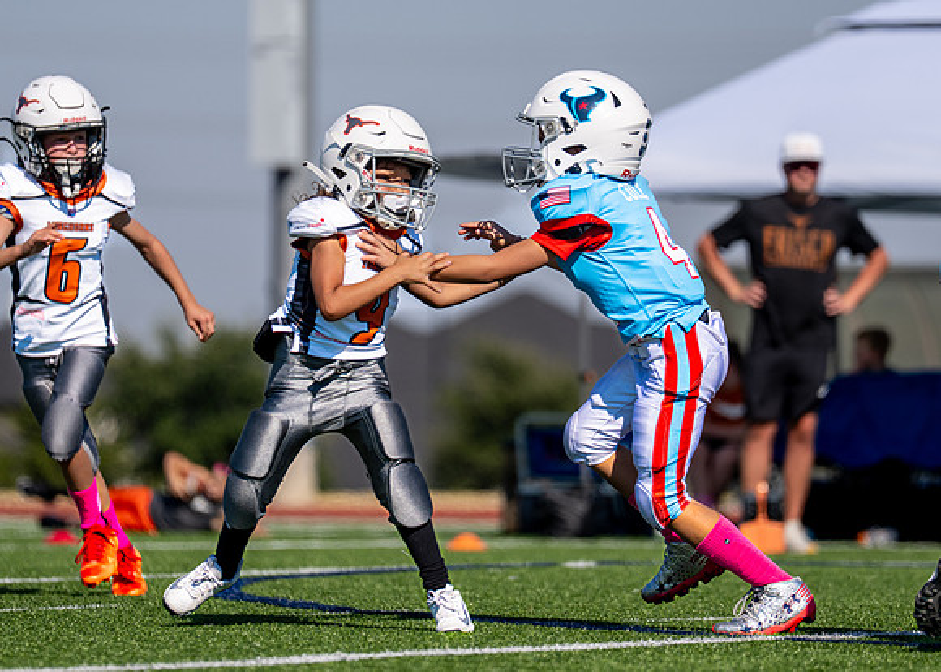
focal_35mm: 331
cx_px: 526
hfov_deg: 6.1
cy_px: 253
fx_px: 8853
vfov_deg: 4.3
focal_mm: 200
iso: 100
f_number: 2.8
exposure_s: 1/3200
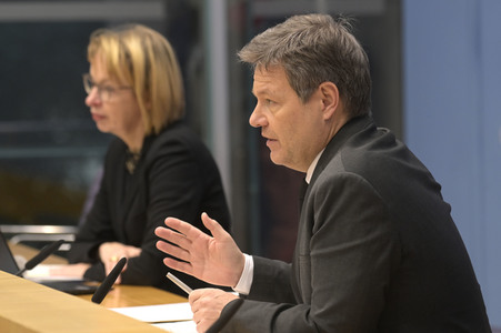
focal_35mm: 240
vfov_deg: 5.7
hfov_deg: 8.6
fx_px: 3337
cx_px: 250
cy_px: 166
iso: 3200
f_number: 5.6
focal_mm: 240
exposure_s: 1/320
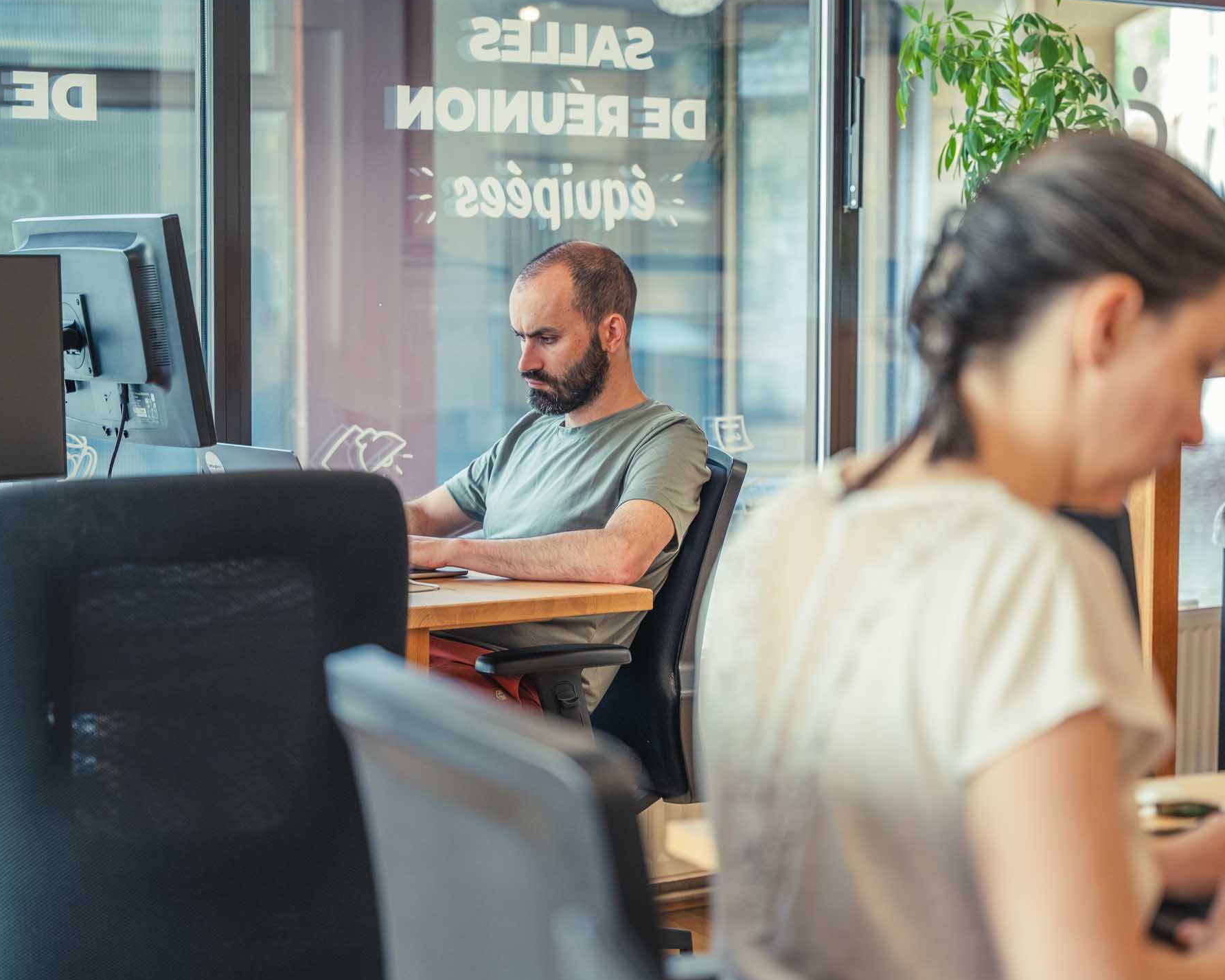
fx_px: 2937
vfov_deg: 19.0
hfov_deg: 23.5
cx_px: 693
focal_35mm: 81
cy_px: 486
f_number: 2.8
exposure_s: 1/100
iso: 800
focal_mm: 70
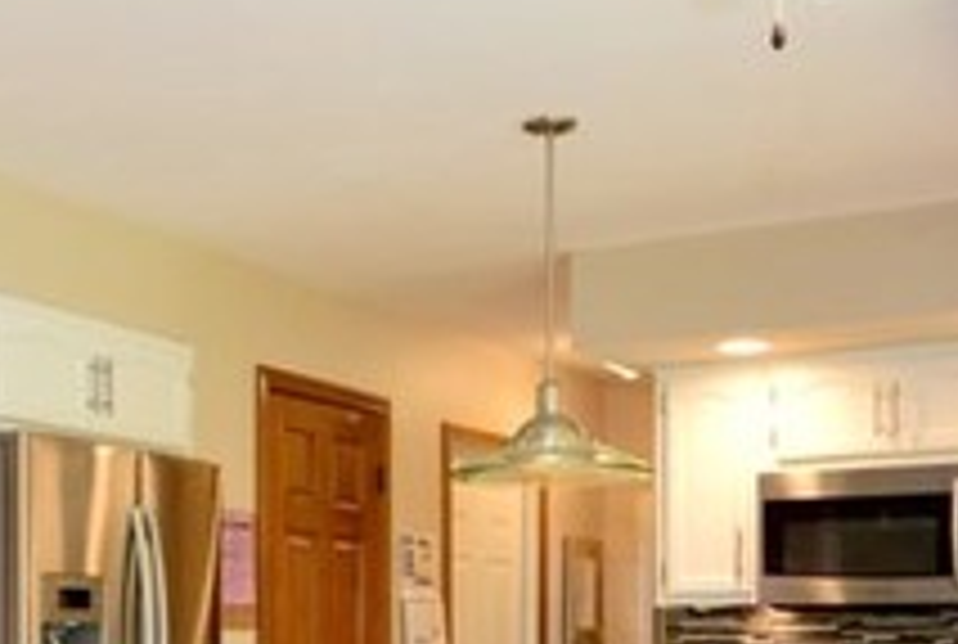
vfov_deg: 20.8
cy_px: 676
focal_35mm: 63
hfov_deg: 31.6
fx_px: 1680
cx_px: 342
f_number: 6.3
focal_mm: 14
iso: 640
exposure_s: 1/60
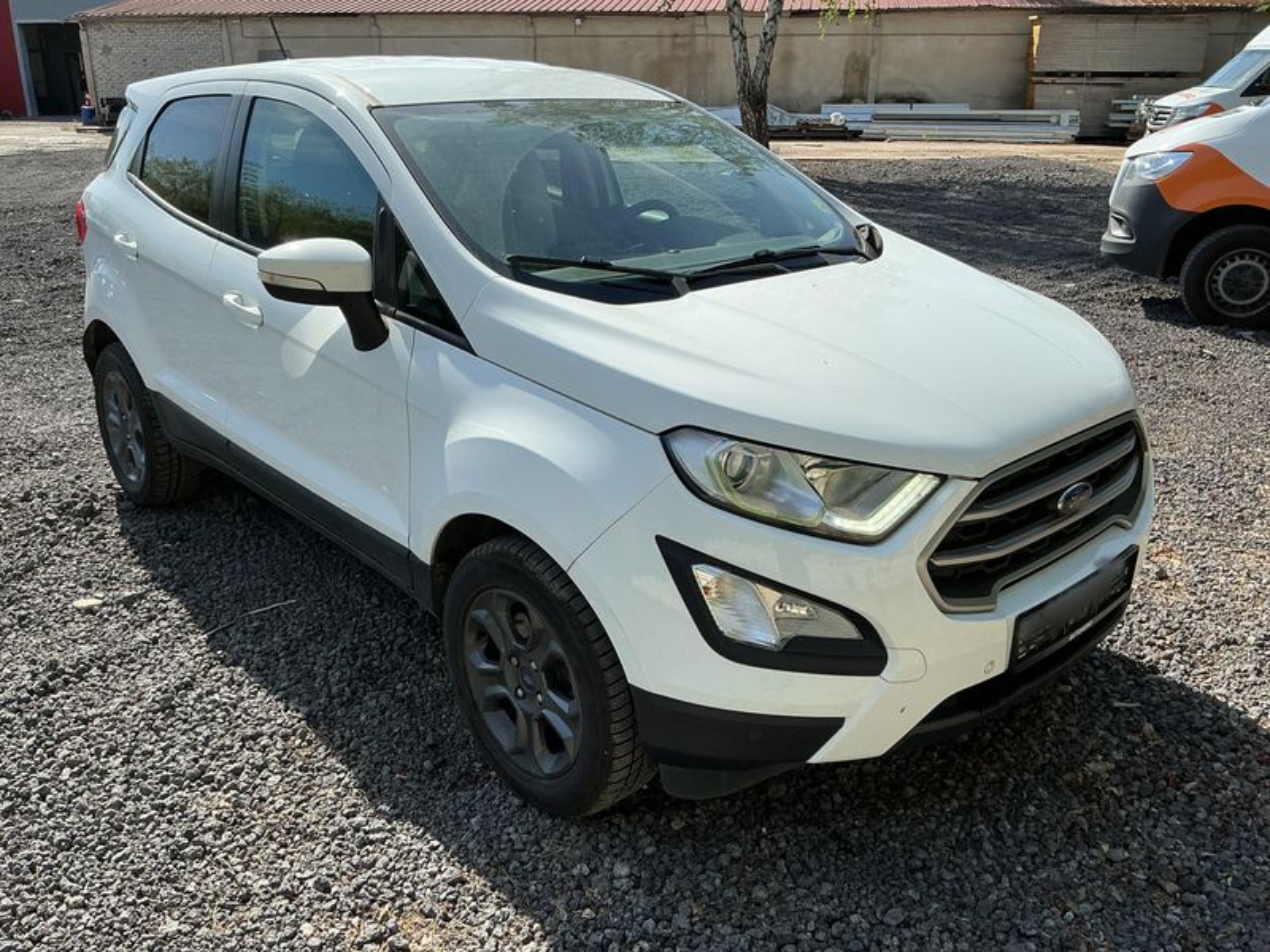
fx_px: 1064
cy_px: 476
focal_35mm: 29
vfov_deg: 48.2
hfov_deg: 61.7
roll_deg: +1.0
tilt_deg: -20.3
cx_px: 635
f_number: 1.8
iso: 25
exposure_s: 1/1098
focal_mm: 3
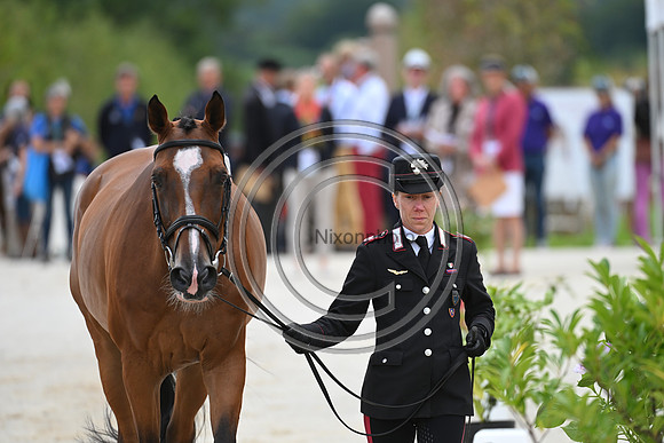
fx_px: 7379
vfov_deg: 3.4
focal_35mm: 400
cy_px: 222
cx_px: 332
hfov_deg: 5.2
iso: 720
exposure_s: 1/1600
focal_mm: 400
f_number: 5.6
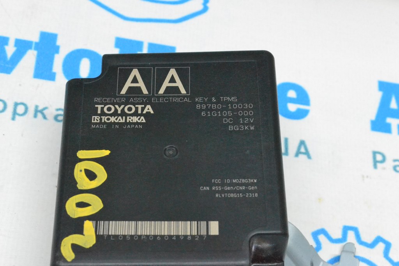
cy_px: 133
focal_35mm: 82
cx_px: 200
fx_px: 914
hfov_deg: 24.6
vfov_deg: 16.6
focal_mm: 55
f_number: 13
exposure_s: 1/100
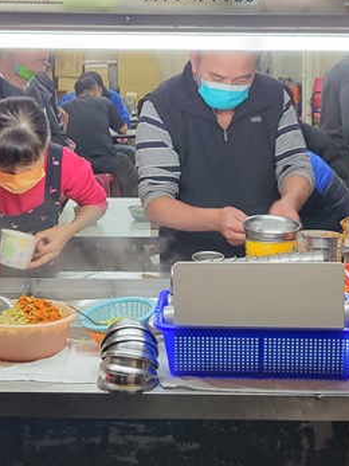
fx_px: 1009
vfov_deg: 25.8
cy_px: 133
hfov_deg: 19.6
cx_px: 133
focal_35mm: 75
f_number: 1.8
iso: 160
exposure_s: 1/40
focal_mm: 5.4
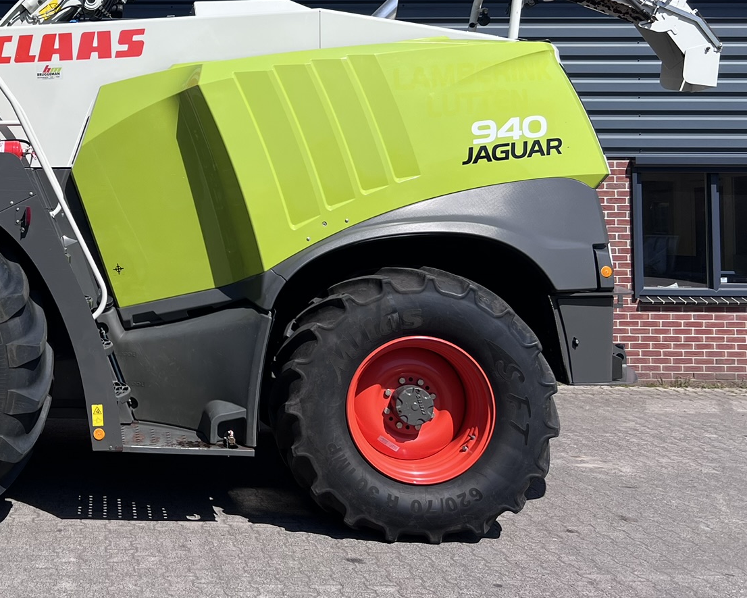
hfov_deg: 37.3
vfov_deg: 31.8
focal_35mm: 47
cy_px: 187
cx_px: 95
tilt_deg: +2.4
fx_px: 1039
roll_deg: -1.2
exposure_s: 1/4444
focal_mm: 5.7
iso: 50
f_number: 1.5
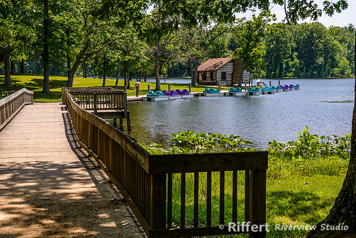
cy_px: 119
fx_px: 569
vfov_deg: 23.6
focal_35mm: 58
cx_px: 178
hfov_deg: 34.7
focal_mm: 56
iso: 200
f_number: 8
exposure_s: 1/320
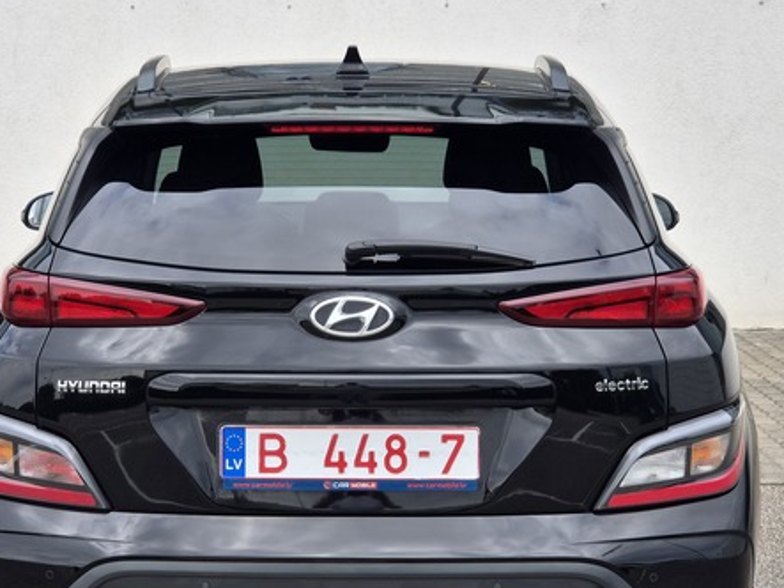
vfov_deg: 14.9
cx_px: 344
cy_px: 402
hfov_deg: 19.8
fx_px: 2242
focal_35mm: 99
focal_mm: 7
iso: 25
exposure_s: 1/358
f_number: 2.4
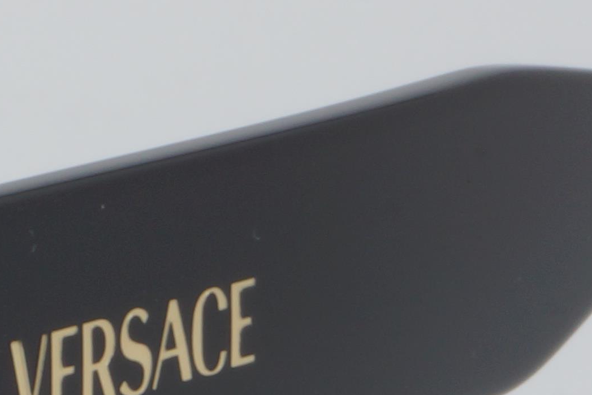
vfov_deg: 2.9
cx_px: -861
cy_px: 533
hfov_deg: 4.3
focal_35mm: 473
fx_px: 7775
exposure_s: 1/4
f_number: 29
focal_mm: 55
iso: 100
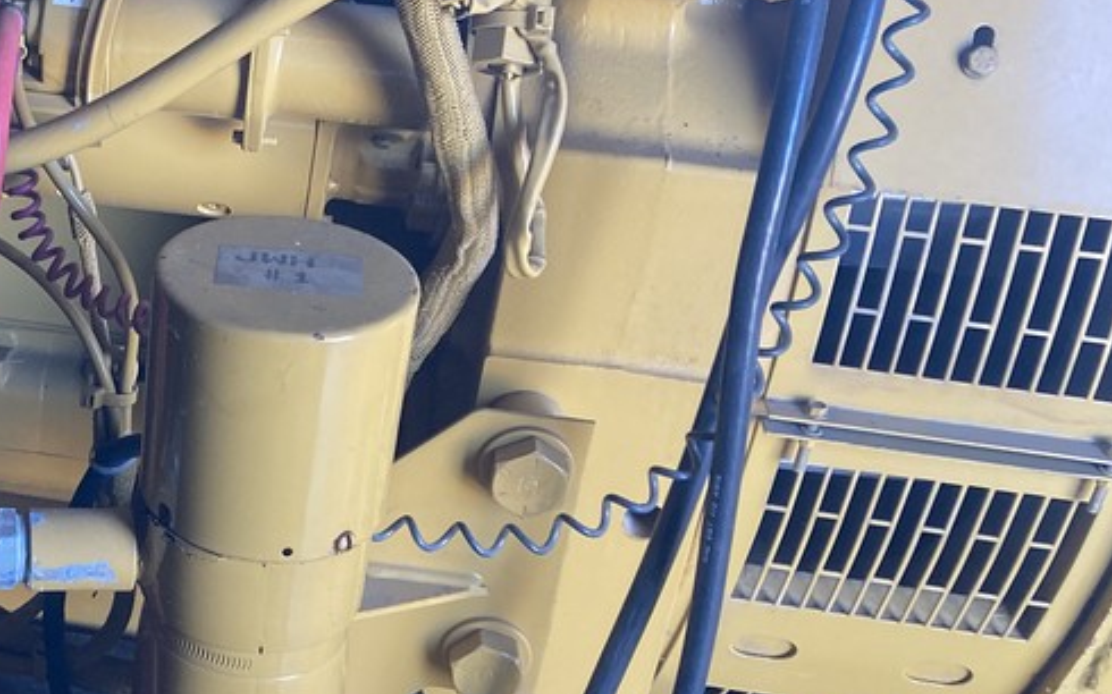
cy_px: 440
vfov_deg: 20.9
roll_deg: -4.5
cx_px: 0
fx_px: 1879
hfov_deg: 30.6
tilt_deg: -33.3
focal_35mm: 62
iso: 125
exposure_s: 1/60
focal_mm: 3.99
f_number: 1.8
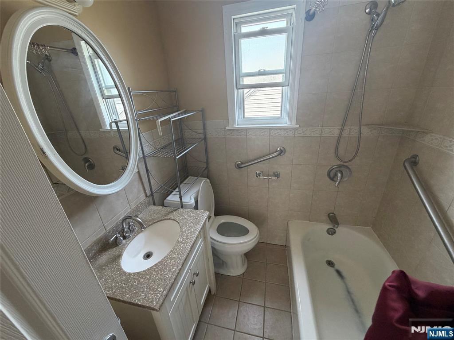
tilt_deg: -24.2
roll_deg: +4.8
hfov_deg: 102.1
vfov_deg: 85.7
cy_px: 170
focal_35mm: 14
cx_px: 227
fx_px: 184
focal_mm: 2.22
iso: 320
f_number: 2.2
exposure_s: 1/110
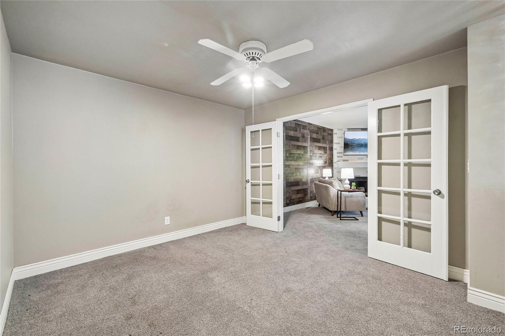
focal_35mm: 15
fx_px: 210
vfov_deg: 77.3
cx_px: 252
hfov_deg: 100.4
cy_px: 168
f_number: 8
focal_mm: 10
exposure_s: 1/3.33
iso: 800
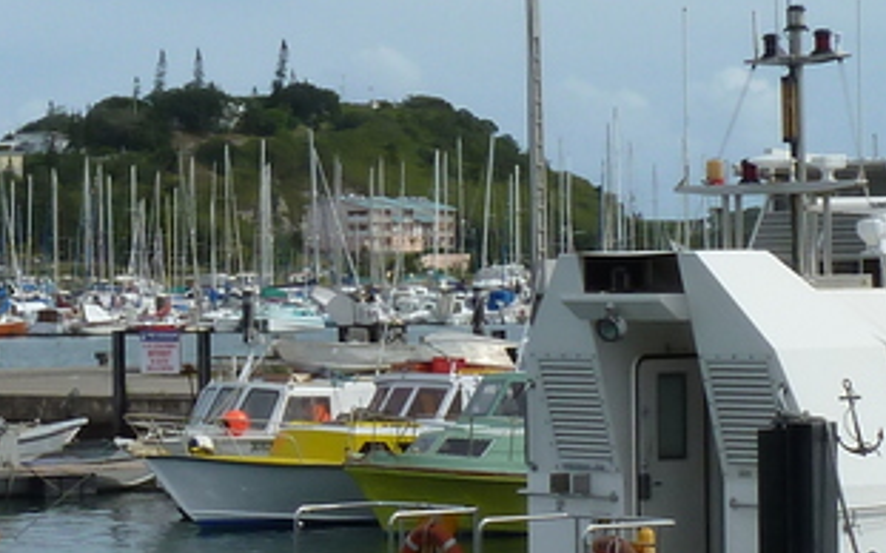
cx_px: 34
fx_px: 4151
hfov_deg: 12.1
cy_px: 239
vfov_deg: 7.6
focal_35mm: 172
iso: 80
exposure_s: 1/400
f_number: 5.6
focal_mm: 6.9
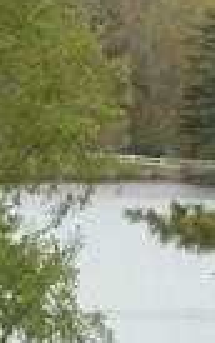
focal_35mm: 403
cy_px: 386
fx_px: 3766
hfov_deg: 3.2
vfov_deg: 5.2
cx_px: 740
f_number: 4.9
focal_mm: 9.1
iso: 80
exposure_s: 1/125
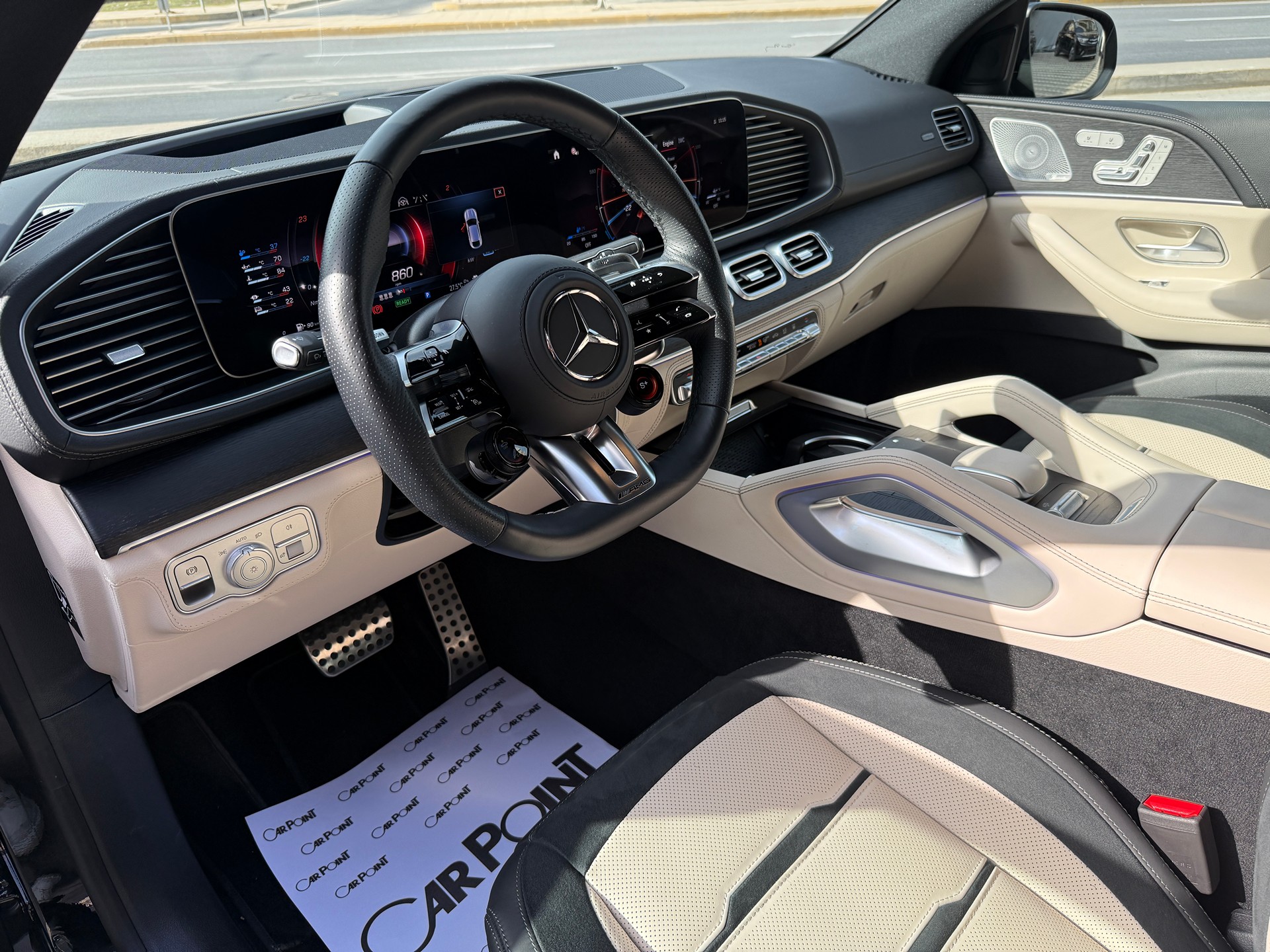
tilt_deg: -29.6
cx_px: 635
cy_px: 476
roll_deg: +2.6
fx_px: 881
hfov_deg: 71.6
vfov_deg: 56.8
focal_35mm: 24
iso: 100
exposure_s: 1/955
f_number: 1.78
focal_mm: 6.76
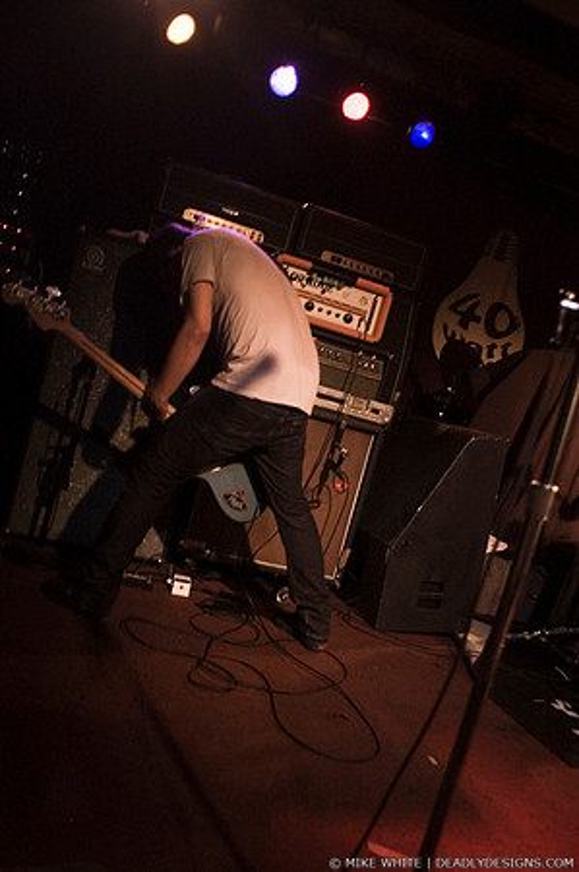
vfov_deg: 62.0
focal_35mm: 30
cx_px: 290
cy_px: 436
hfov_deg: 43.5
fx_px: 725
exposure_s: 1/100
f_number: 2.8
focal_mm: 20
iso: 800
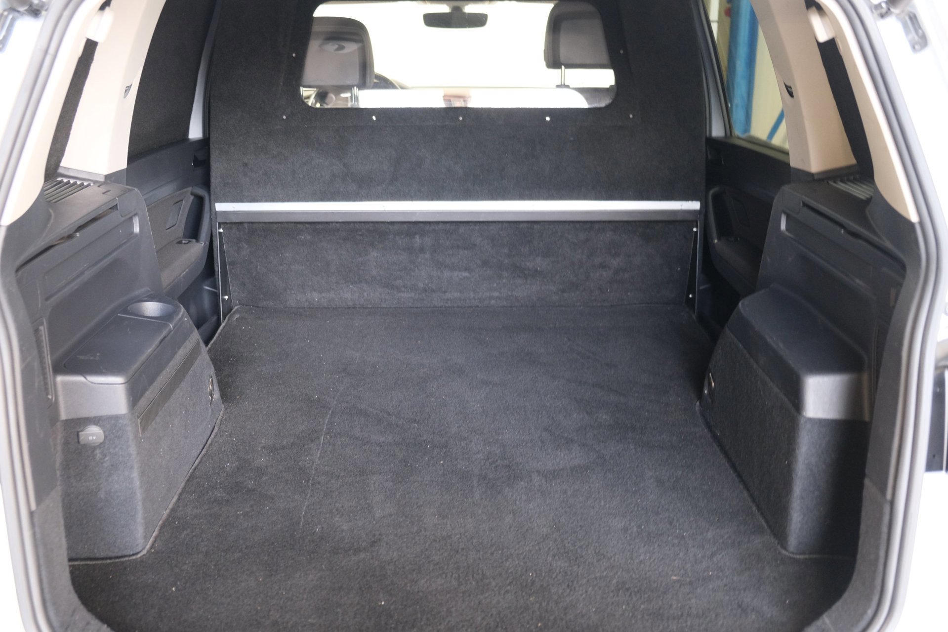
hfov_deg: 50.7
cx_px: 474
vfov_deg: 35.0
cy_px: 316
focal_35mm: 38
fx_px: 1001
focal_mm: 25.4
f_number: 3.2
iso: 1250
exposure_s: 1/30
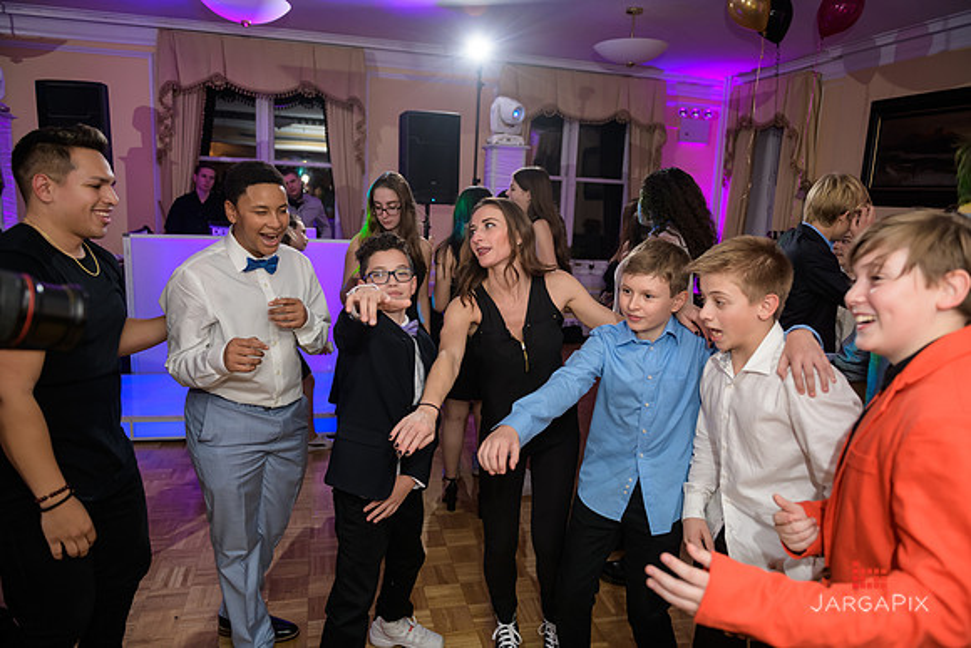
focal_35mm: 24
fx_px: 647
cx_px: 486
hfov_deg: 73.7
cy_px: 324
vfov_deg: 53.2
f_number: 3.2
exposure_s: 1/125
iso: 800
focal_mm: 24
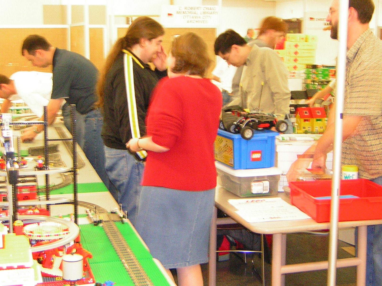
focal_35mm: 66
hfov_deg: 29.4
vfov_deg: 22.3
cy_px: 143
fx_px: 728
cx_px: 191
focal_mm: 8.6
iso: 200
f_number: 3.5
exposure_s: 1/5.7
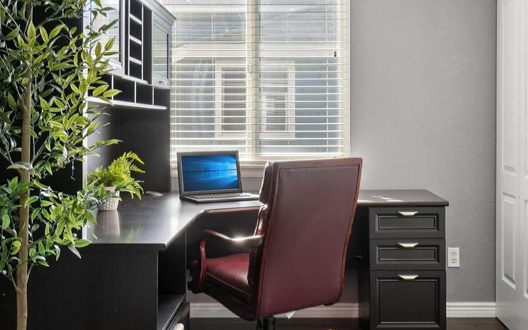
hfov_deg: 41.0
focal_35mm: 49
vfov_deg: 26.2
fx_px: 705
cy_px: 124
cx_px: 301
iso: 400
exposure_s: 1/30
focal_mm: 16
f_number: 8
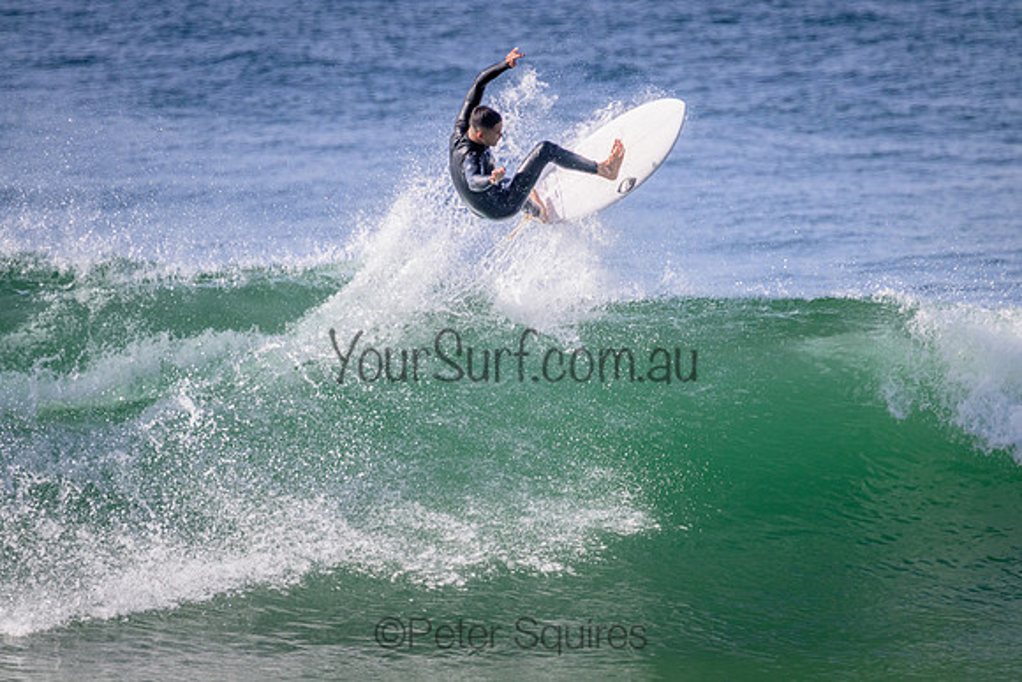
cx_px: 511
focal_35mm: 800
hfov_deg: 2.6
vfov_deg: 1.7
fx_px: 22715
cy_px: 341
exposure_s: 1/2000
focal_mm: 800
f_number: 11
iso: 1600
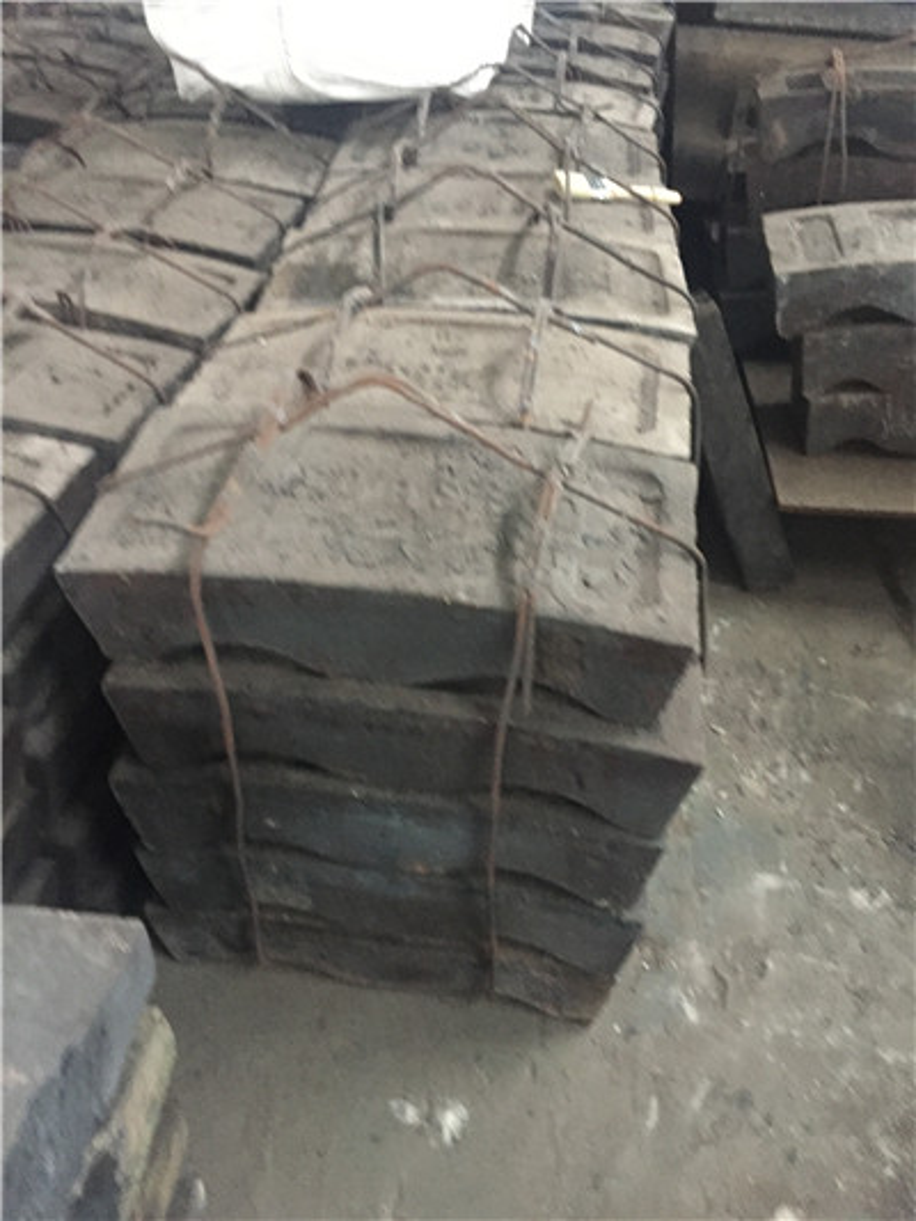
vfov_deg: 61.6
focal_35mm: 29
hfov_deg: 48.2
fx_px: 1023
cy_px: 610
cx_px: 458
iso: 400
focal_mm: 4.15
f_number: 2.2
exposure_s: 1/17
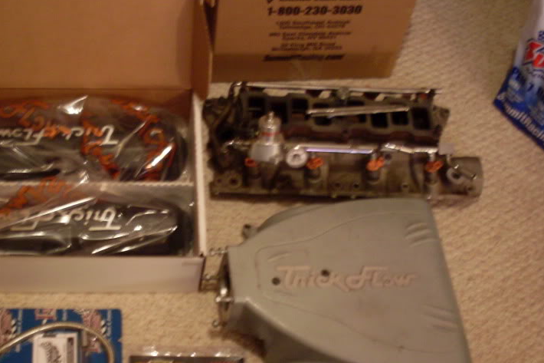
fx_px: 861
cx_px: 194
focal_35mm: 57
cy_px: 235
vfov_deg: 23.7
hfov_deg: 34.8
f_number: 2.8
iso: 200
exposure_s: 1/1.43
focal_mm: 6.3
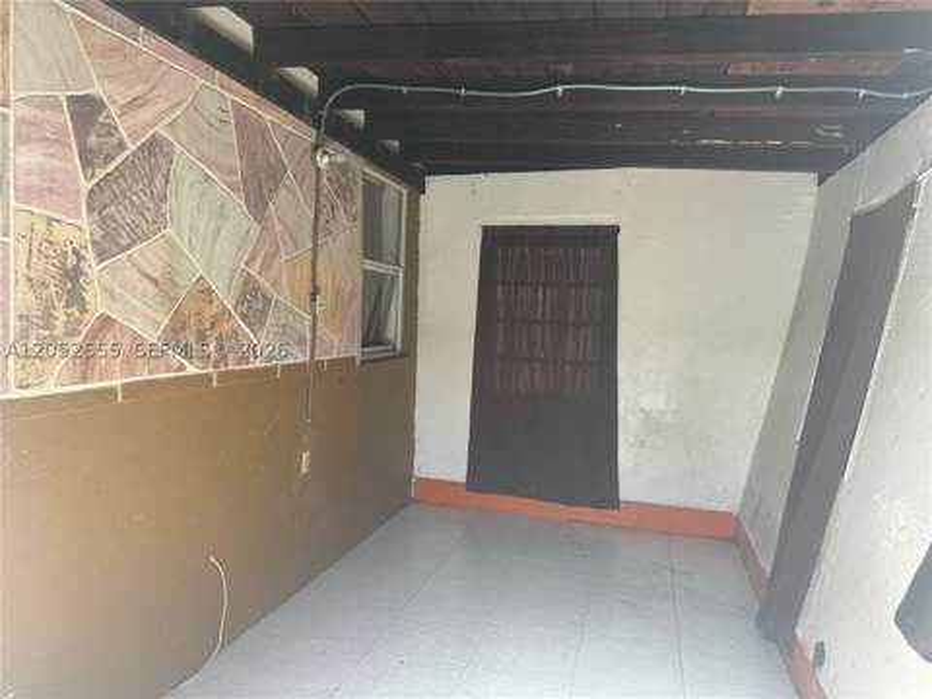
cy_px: 350
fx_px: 646
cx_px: 466
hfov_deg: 71.6
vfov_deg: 56.8
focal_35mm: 24
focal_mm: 6.86
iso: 80
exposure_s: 1/183
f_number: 1.78
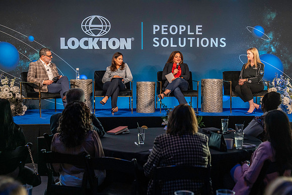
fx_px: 493
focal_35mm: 61
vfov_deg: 22.4
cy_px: 95
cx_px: 146
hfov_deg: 33.0
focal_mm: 57
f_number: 4.5
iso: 4000
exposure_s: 1/200
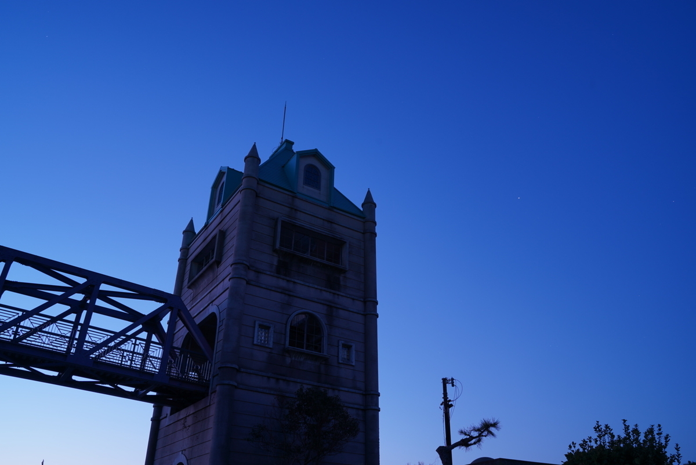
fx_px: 542
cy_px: 232
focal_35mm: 28
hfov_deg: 65.4
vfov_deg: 46.5
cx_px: 348
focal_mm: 28
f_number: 9
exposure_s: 14
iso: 100
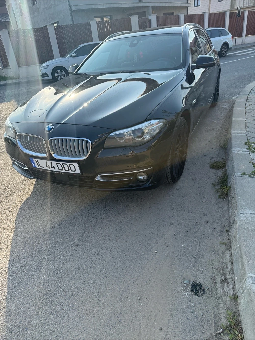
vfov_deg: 71.6
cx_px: 128
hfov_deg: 56.8
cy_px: 170
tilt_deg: -26.5
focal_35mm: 24
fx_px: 236
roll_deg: +5.8
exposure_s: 1/2525
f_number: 1.78
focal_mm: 6.76
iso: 100
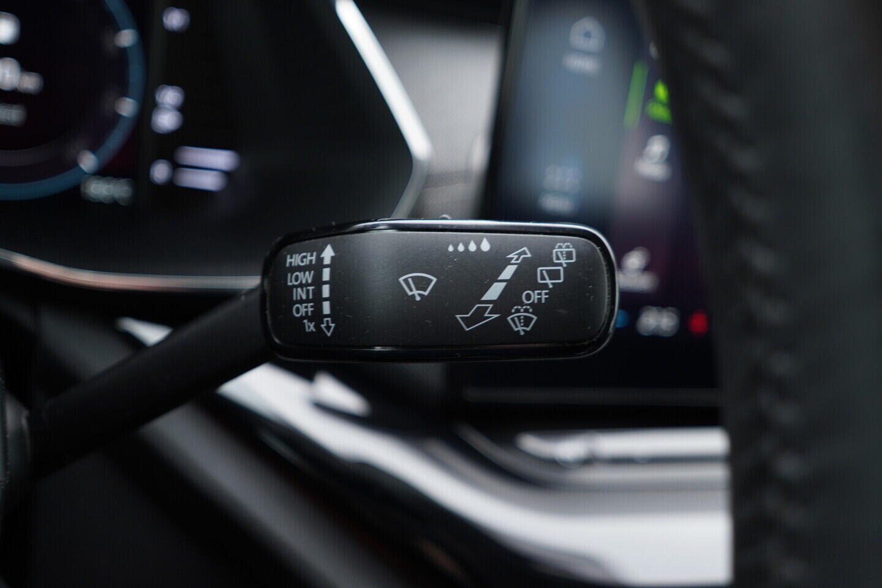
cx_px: 441
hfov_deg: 53.1
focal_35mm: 36
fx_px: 882
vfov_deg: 36.9
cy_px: 294
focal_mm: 24
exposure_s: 1/40
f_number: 2.8
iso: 250
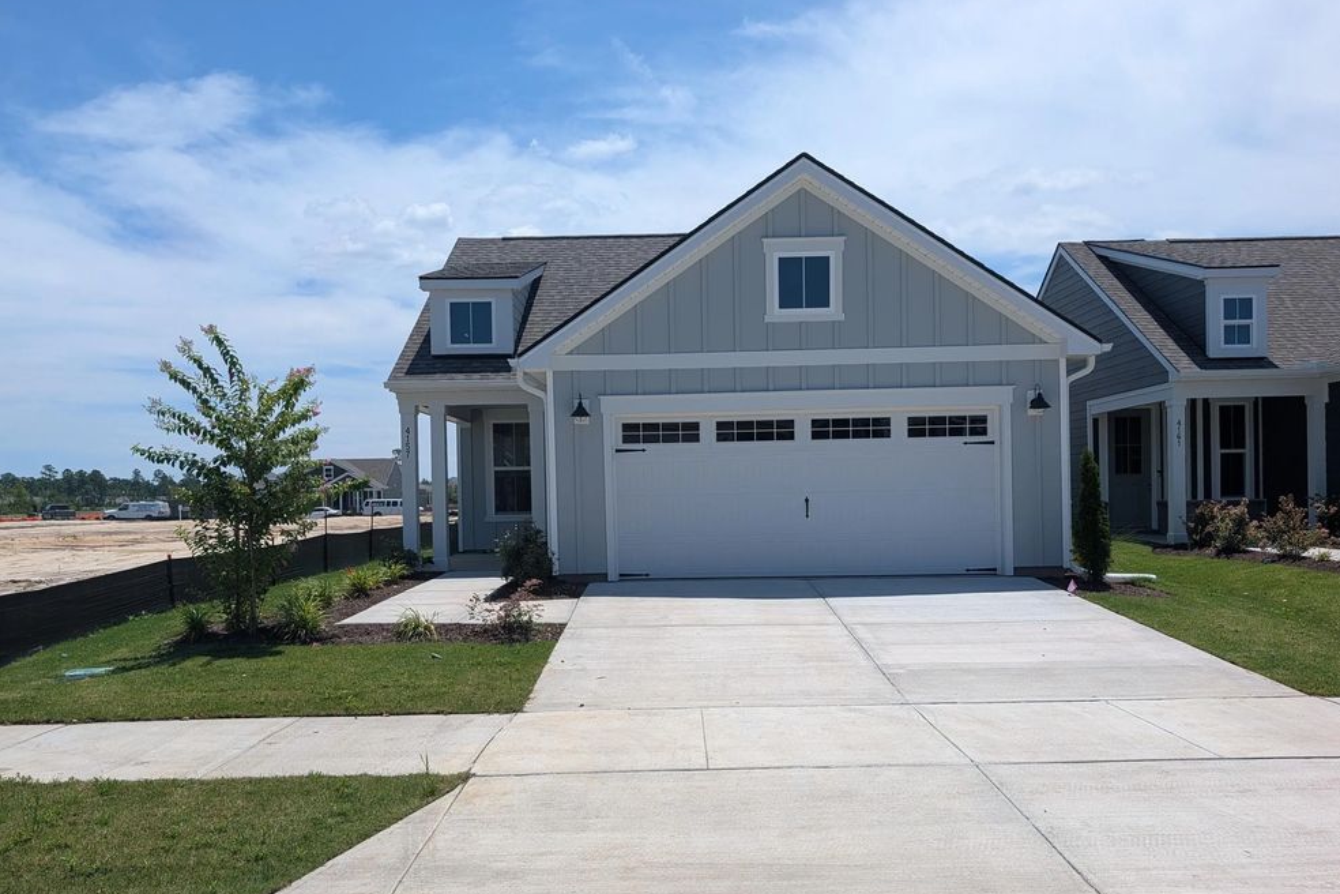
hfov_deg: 69.4
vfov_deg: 49.4
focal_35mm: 26
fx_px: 968
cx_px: 652
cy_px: 512
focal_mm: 6.9
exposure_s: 1/2024
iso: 22
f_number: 1.68
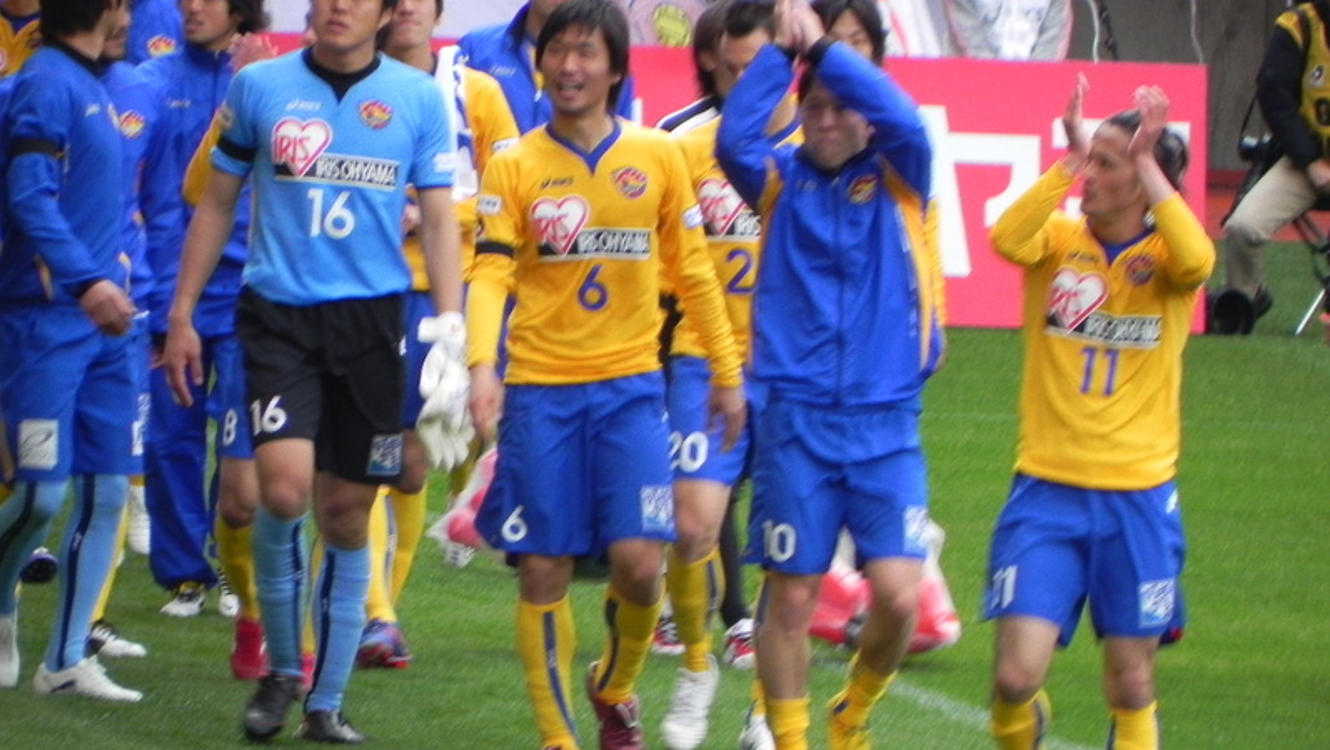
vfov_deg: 1.6
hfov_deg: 2.9
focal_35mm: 741
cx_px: 666
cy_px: 416
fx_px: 26142
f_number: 5
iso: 252
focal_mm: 120
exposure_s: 1/60
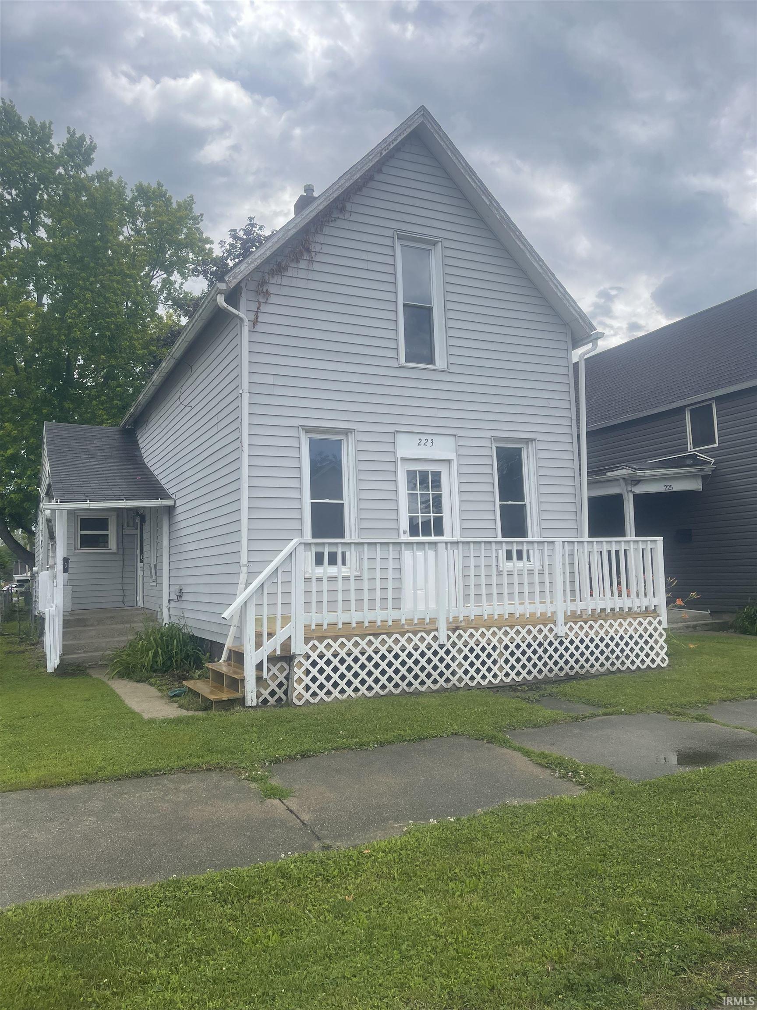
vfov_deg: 69.4
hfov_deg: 54.9
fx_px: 729
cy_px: 505
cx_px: 378
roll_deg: +1.6
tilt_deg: +5.2
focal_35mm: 25
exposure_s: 1/2786
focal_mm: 5.1
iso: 32
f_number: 1.6
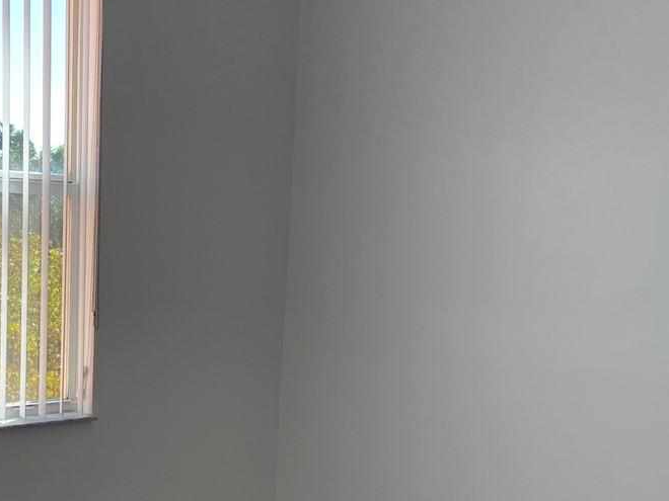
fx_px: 1218
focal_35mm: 63
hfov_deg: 30.7
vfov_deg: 23.0
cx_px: 326
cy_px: 397
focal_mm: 4.25
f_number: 1.8
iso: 32
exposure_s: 1/350
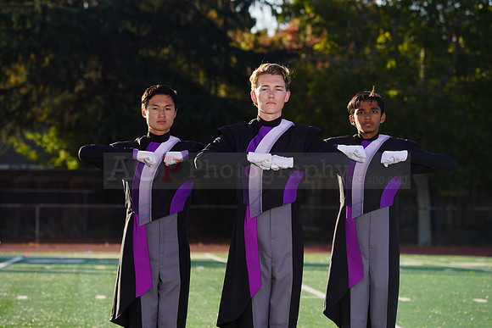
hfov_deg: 10.6
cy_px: 164
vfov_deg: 7.1
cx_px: 246
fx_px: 2652
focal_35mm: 194
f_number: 8
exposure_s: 1/250
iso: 100
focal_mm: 194
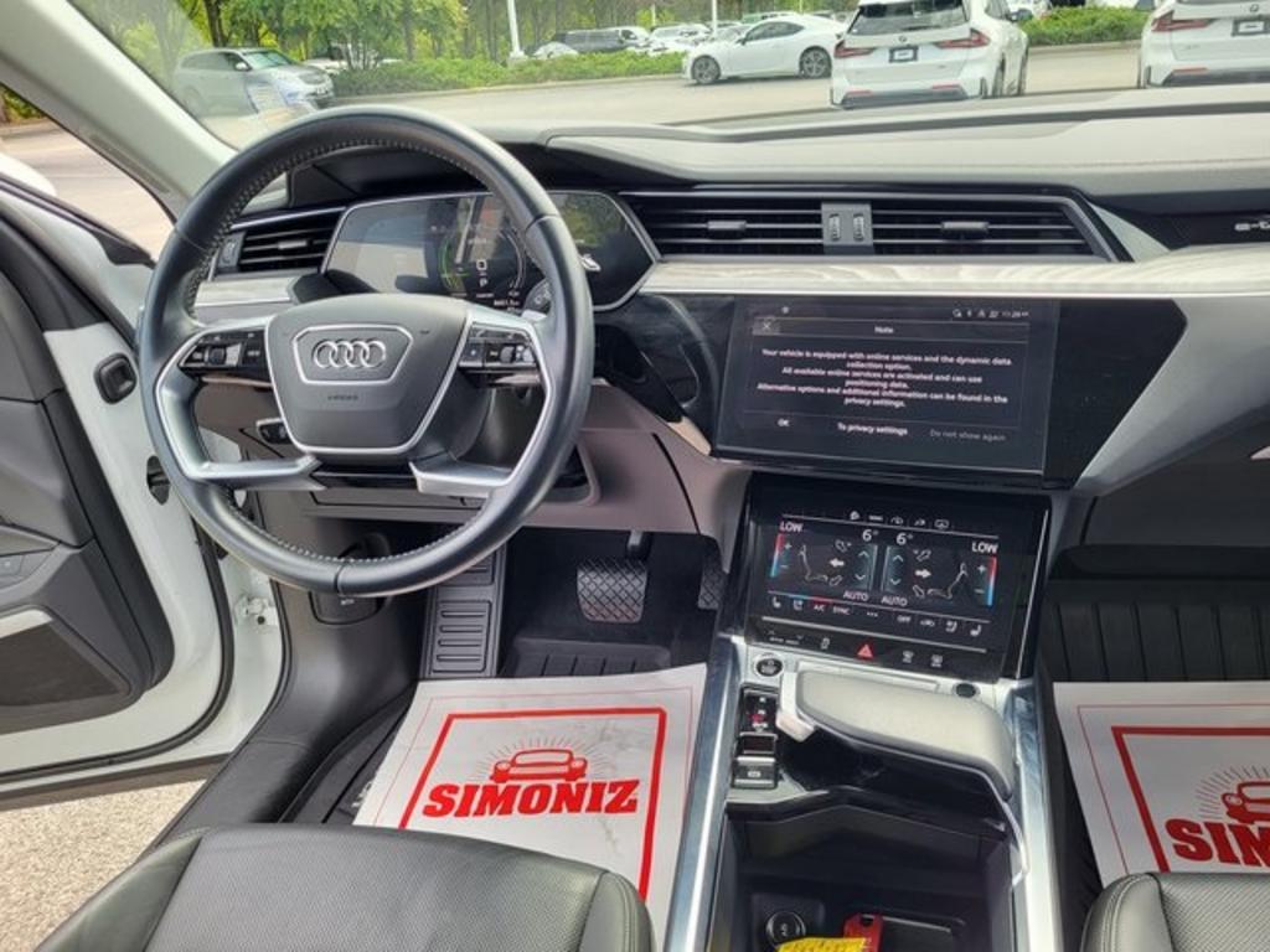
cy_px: 476
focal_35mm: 26
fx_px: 954
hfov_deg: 67.3
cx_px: 635
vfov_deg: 53.1
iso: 40
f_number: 1.8
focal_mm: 5.4
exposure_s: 1/259
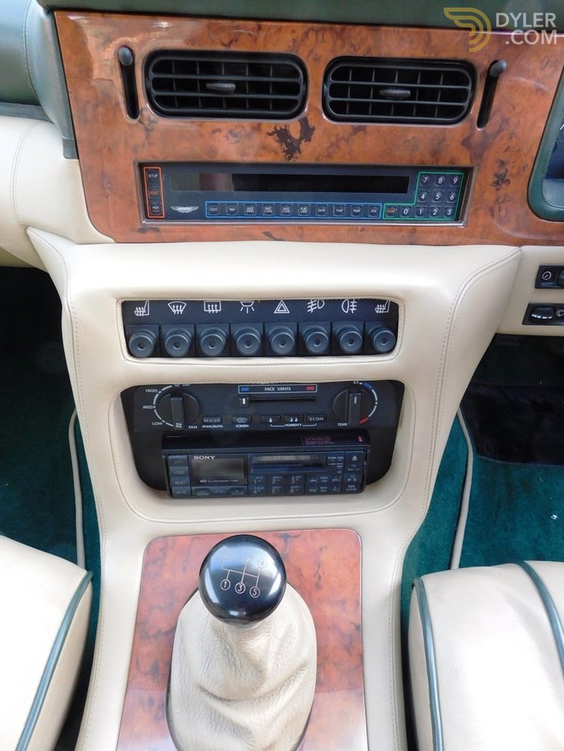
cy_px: 376
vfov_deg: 73.9
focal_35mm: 23
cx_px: 282
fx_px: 500
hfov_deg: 58.9
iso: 220
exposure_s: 1/30
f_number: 3
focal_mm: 4
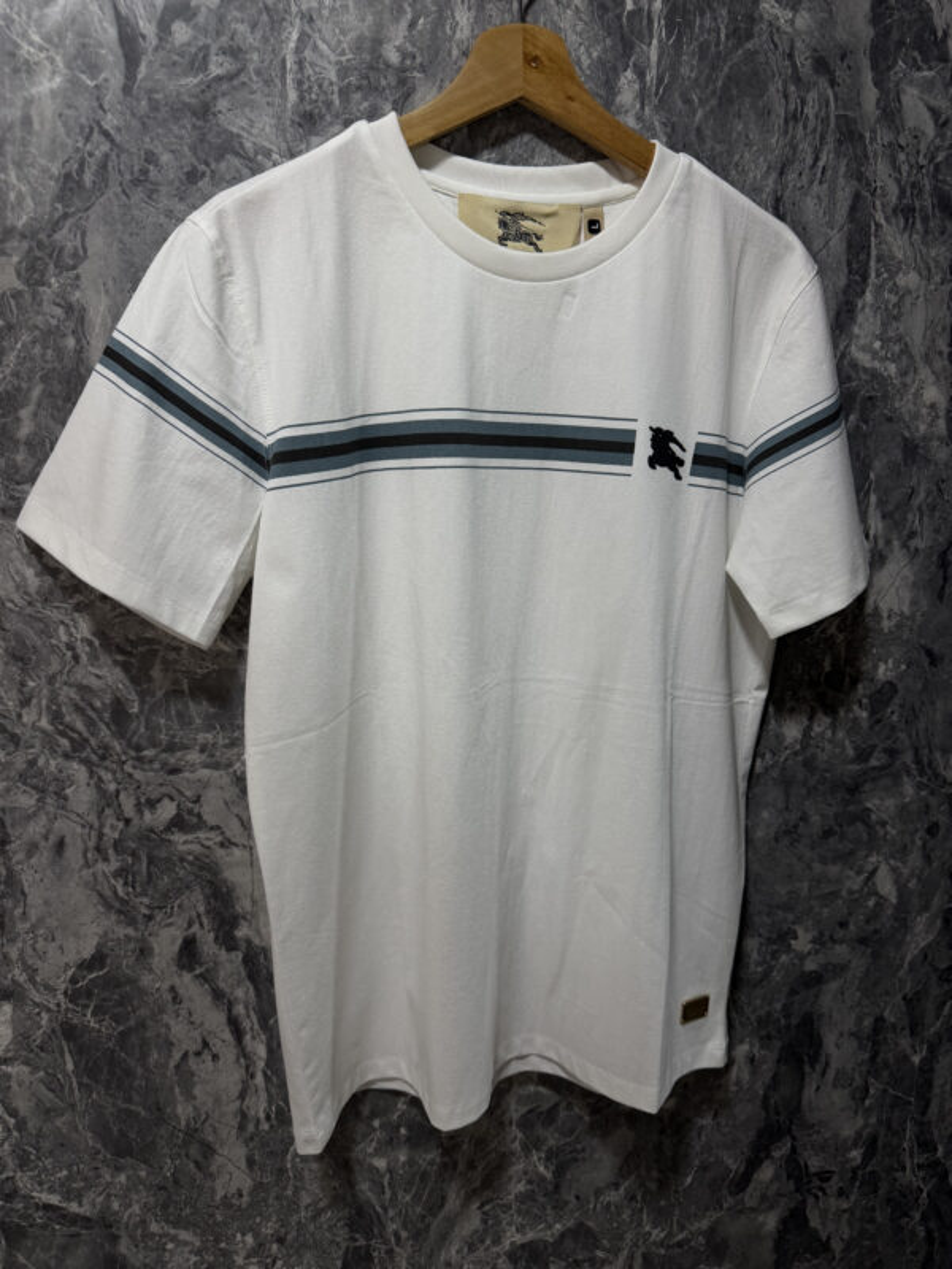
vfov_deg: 71.6
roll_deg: +0.5
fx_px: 880
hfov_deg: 56.8
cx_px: 476
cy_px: 634
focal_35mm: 24
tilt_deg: -14.8
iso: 160
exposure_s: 1/120
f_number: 1.78
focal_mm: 6.76
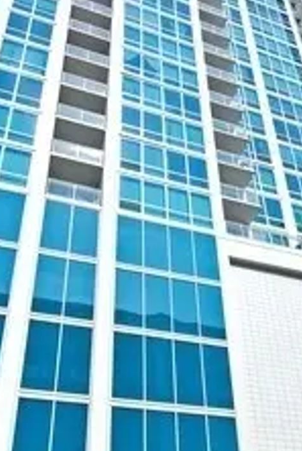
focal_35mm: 39
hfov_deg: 34.2
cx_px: 177
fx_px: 490
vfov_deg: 49.3
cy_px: 263
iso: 125
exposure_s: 1/160
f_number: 10
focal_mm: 12
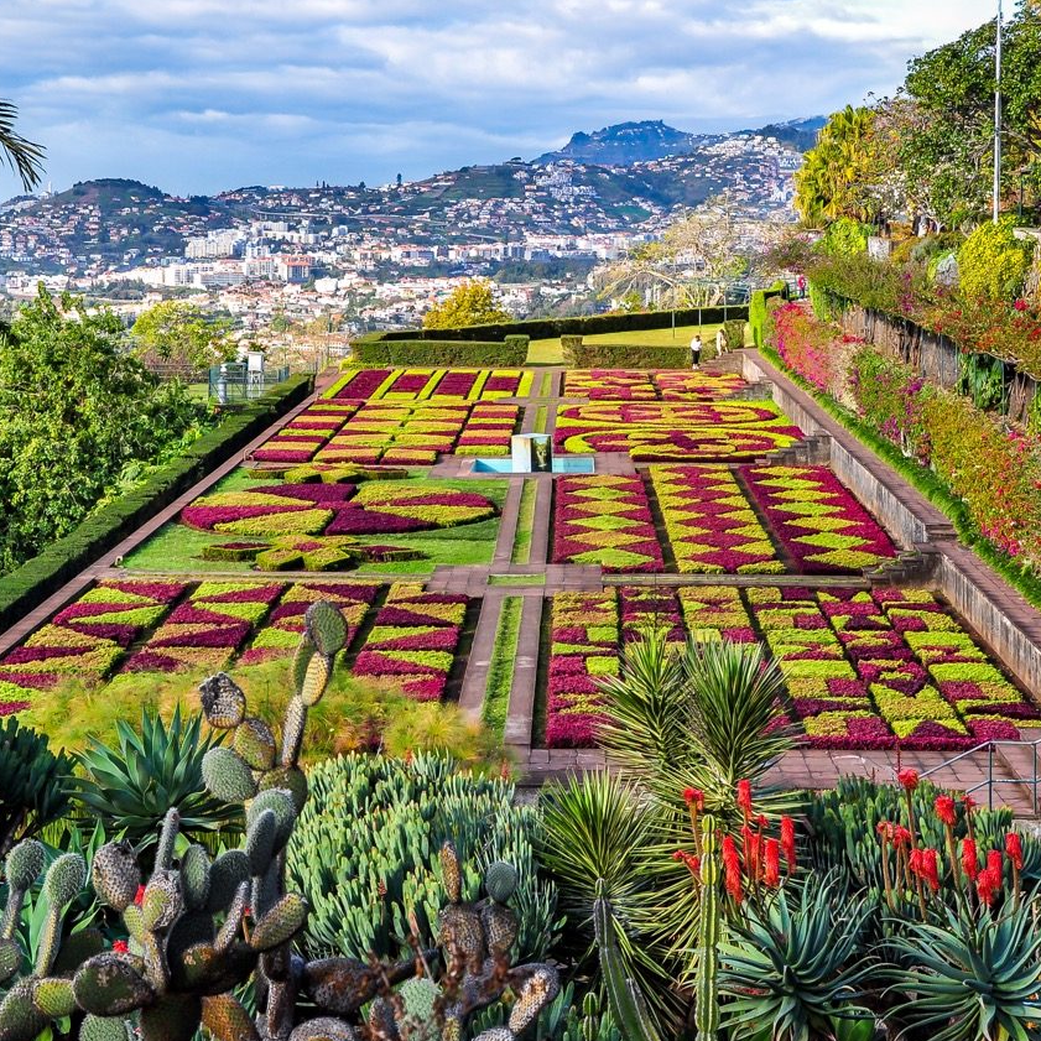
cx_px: 526
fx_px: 2109
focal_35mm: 62
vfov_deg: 27.7
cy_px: 524
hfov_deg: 27.7
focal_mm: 32
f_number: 8
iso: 400
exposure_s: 1/250
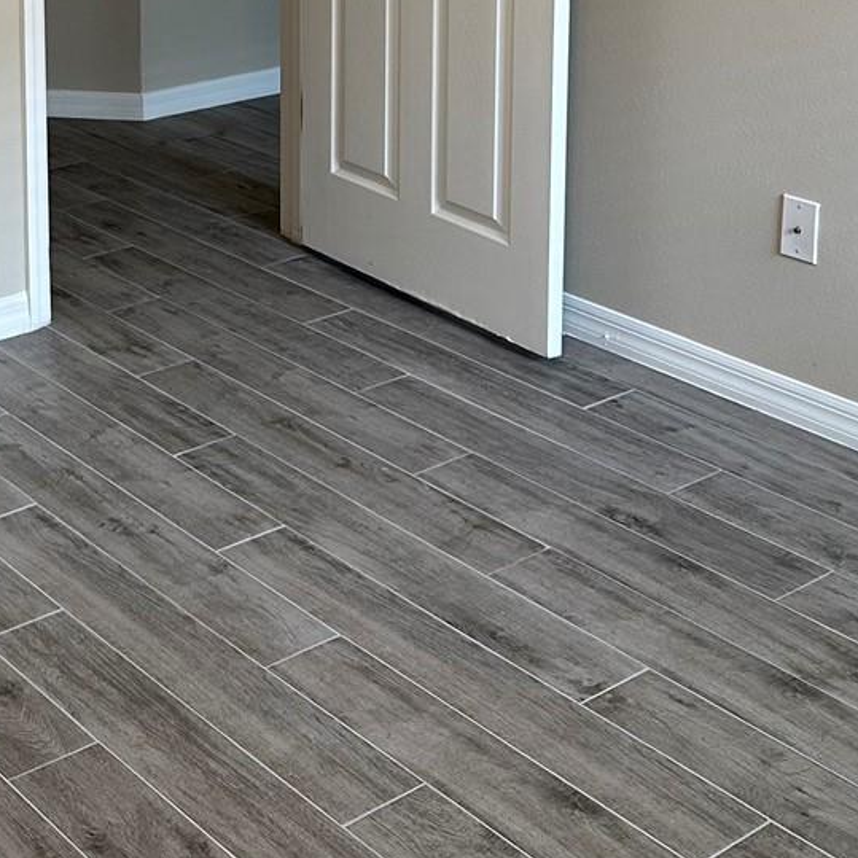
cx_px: -45
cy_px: -80
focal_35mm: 63
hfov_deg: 25.6
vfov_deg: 25.4
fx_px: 1767
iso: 160
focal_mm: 6.86
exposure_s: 1/120
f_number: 1.78
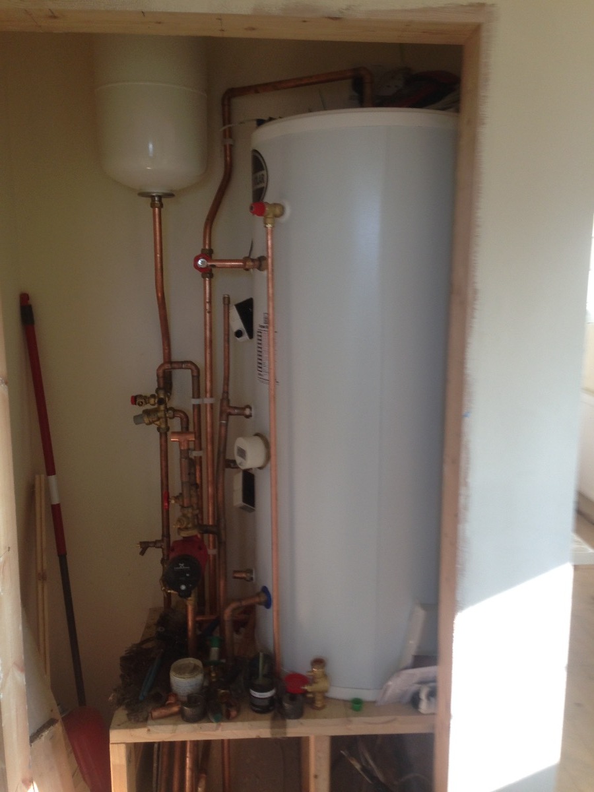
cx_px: 297
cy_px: 396
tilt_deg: -7.5
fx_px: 755
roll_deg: -0.7
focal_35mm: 33
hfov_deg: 42.9
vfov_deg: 55.4
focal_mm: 4.12
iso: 64
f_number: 2.4
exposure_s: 1/40
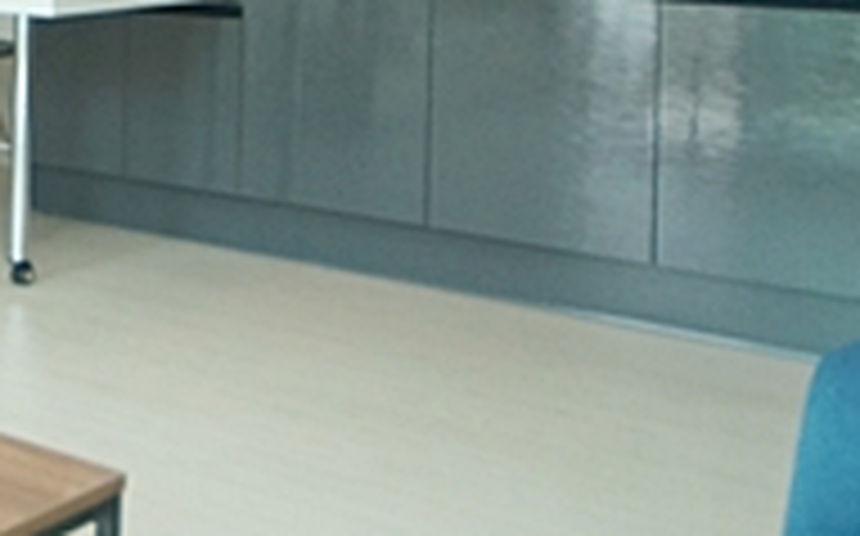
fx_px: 1499
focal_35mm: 64
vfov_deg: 18.9
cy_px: -153
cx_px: -311
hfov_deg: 26.3
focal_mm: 10
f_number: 4
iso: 800
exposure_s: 1/320
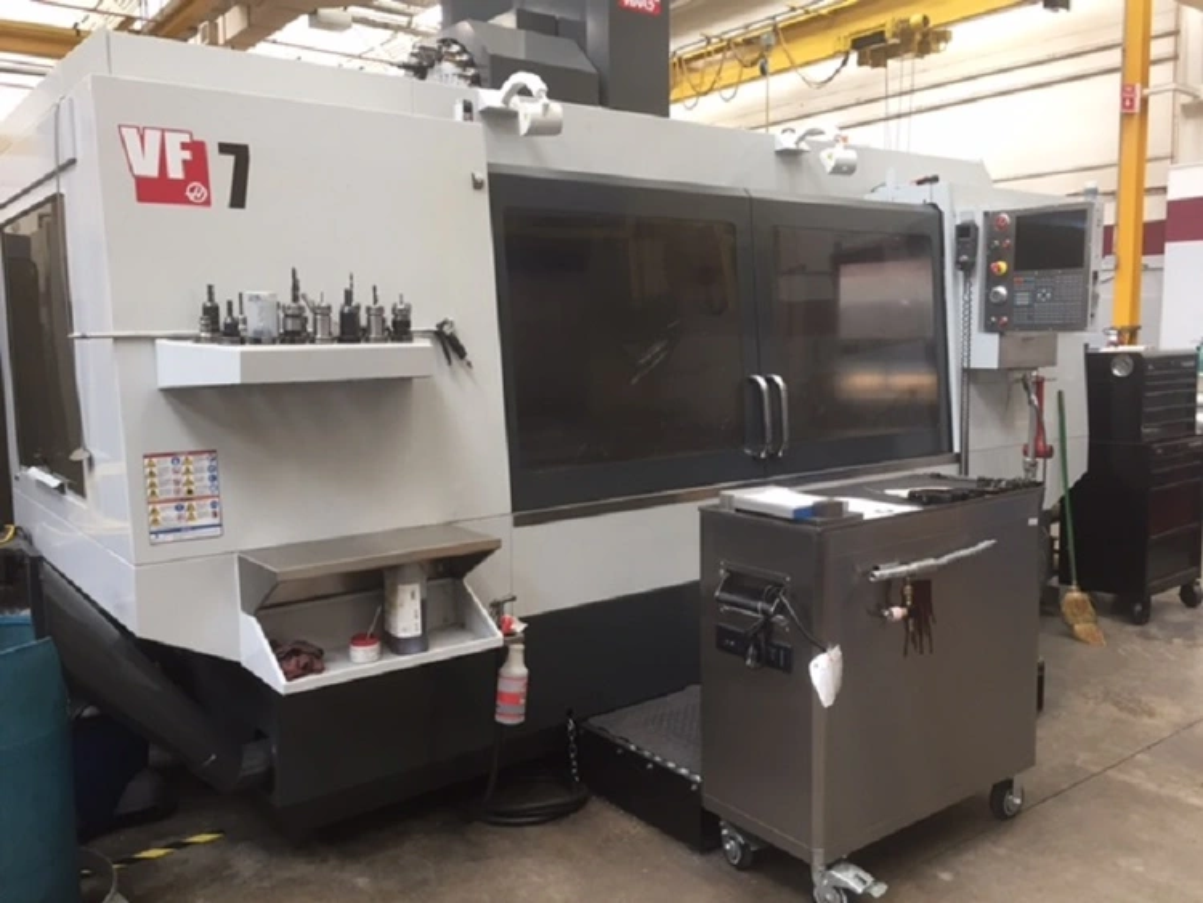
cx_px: 602
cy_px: 452
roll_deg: -0.3
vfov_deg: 48.3
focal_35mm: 29
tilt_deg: -6.0
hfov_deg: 61.6
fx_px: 1008
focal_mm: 4.15
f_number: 2.2
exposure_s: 1/30
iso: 32
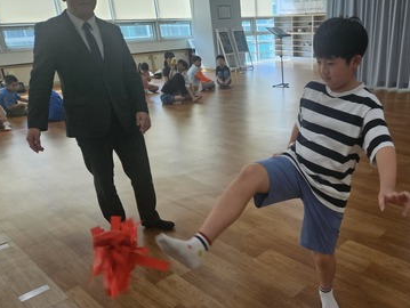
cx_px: 279
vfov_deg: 44.0
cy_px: 185
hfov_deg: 55.4
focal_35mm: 32
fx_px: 379
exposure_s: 1/120
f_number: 1.8
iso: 50
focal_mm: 5.4
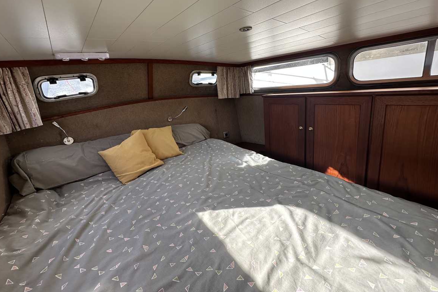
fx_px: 183
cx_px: 215
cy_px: 124
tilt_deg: -13.5
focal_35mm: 15
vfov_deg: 76.9
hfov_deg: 100.4
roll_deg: +4.2
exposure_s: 1/99
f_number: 2.2
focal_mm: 2.22
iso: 80
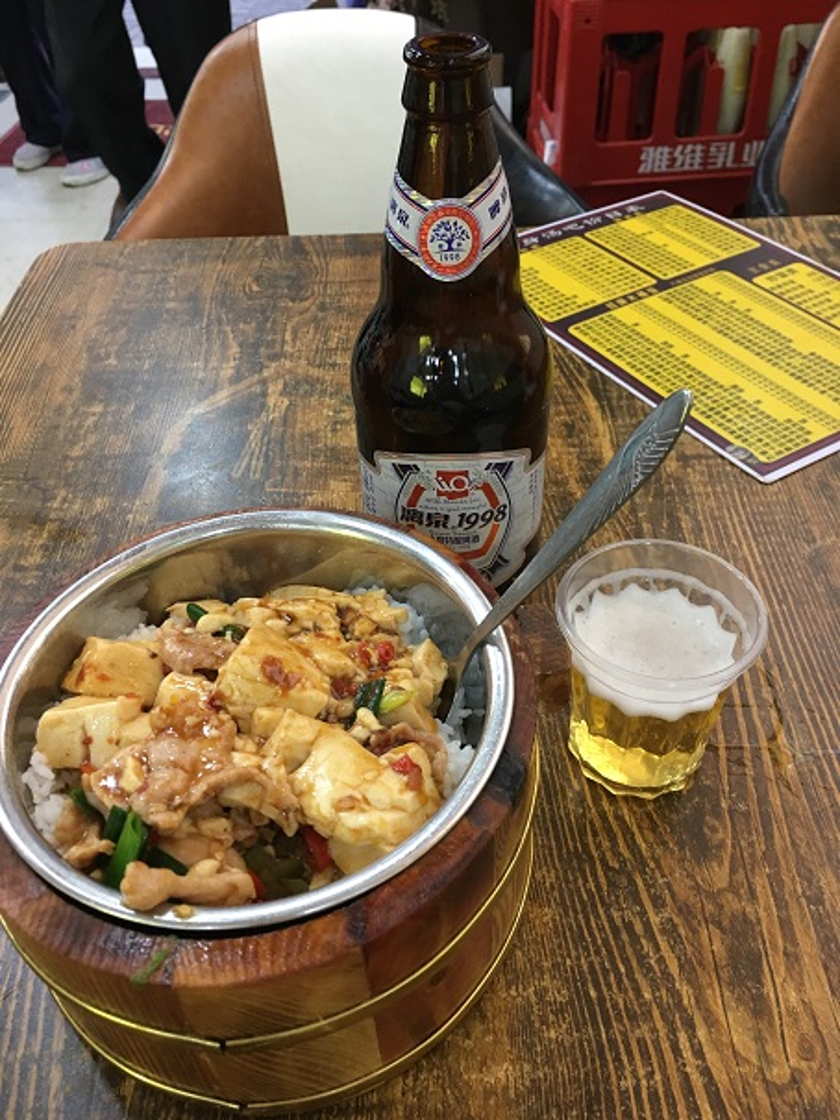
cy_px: 560
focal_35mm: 29
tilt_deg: -42.7
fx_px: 938
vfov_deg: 61.6
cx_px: 420
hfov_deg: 48.2
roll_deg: +3.0
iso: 125
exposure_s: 1/33
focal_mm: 4.15
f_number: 2.2
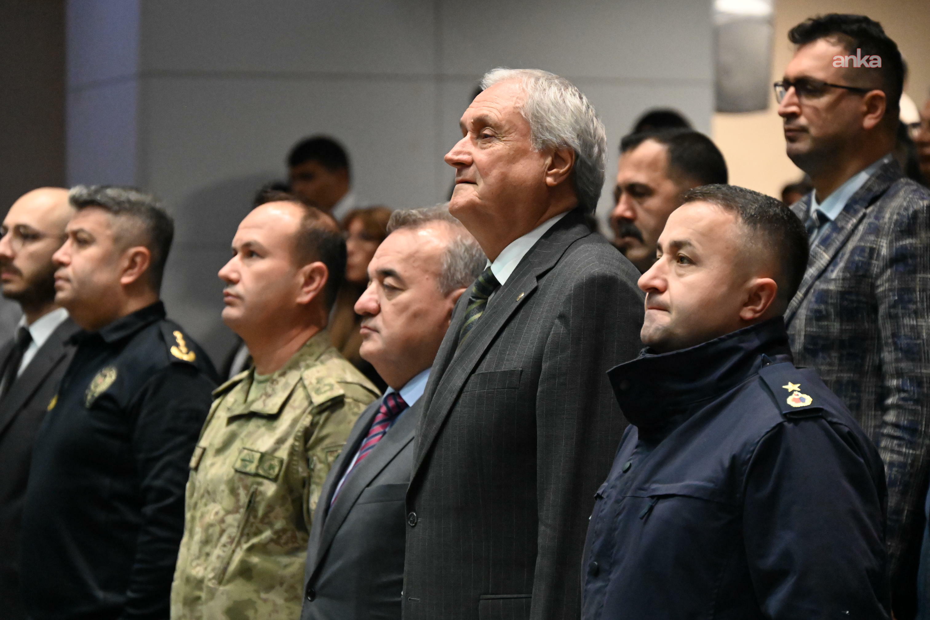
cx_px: 465
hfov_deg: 12.1
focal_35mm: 170
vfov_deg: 8.1
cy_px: 310
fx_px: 4391
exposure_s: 1/125
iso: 16000
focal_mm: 170
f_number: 6.3
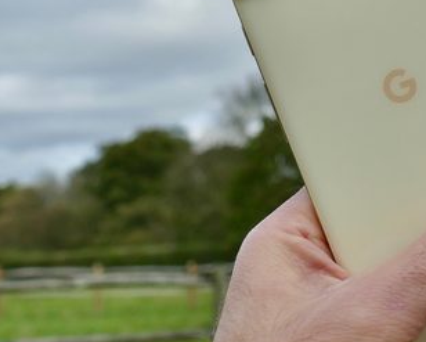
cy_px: 88
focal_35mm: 103
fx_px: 1300
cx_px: 474
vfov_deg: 14.9
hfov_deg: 17.9
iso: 125
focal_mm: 17
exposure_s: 1/800
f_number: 4.5
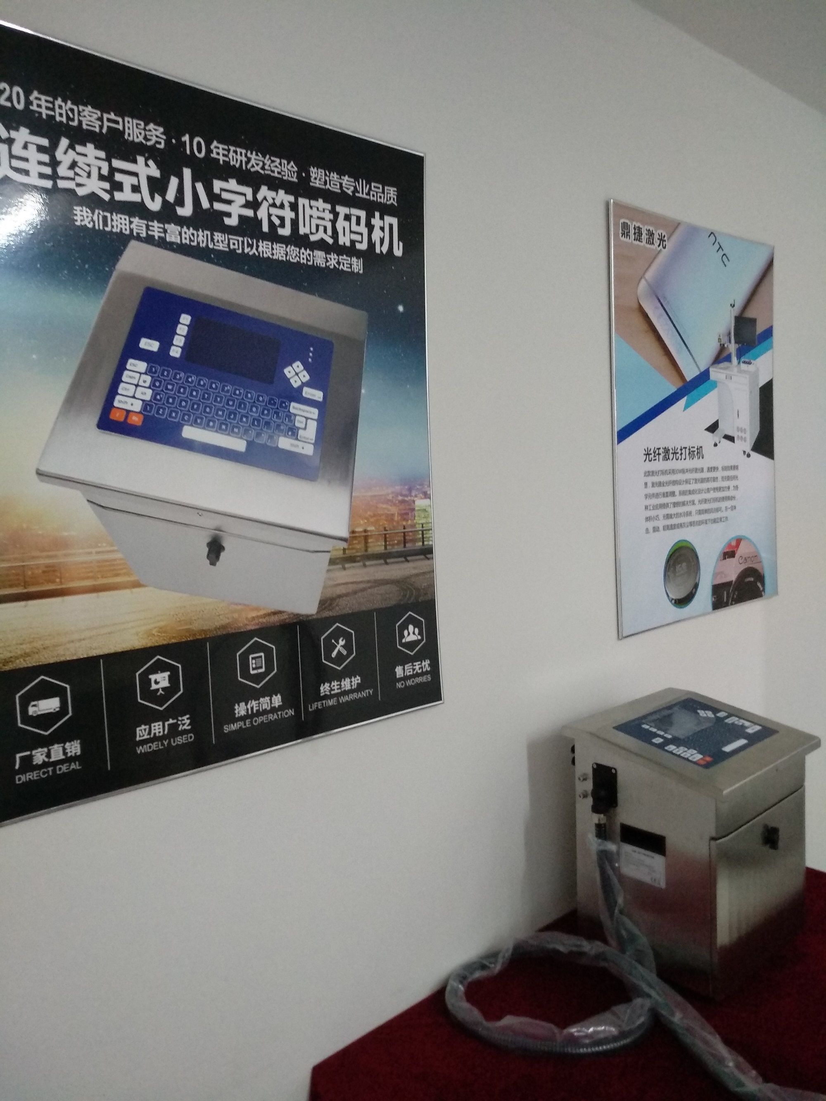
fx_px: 700
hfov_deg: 61.1
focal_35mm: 22
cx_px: 413
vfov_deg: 76.4
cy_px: 550
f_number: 2.2
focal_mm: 3.81
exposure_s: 1/20
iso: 800
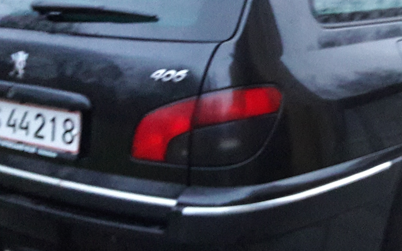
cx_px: 338
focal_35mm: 73
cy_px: 93
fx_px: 800
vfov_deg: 17.8
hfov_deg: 27.5
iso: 640
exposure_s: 1/17
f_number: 1.9
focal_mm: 3.7
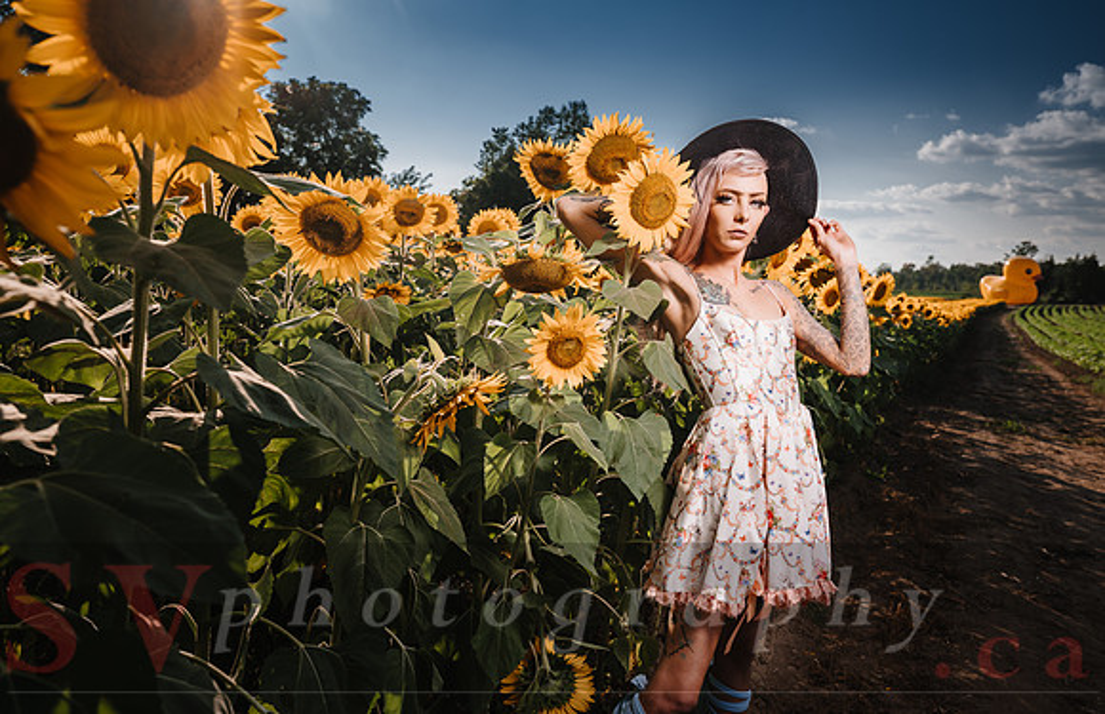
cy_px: 388
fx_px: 830
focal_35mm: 27
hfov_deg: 67.3
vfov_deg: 46.5
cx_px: 552
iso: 100
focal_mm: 33.2
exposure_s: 1/125
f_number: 6.4
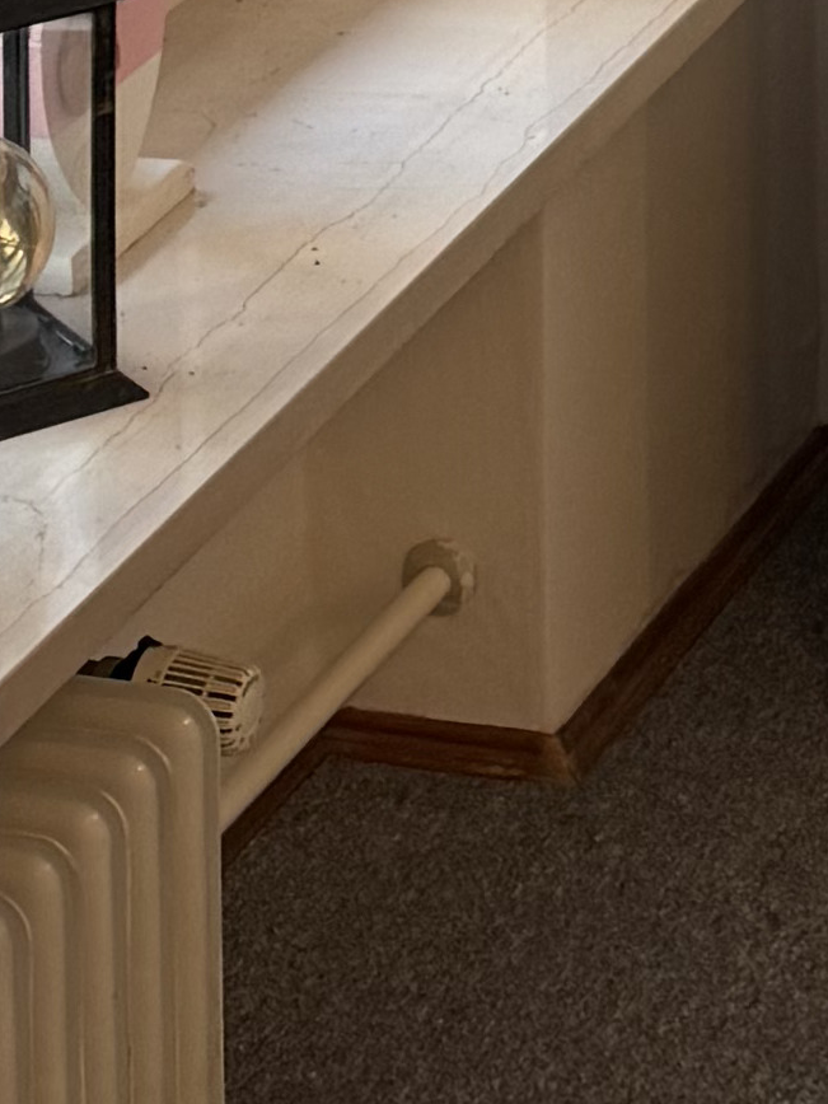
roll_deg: +0.6
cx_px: 1342
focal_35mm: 158
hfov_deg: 9.1
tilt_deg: -3.6
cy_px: -1450
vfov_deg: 10.8
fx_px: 5039
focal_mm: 6.76
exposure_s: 1/50
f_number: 1.78
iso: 125
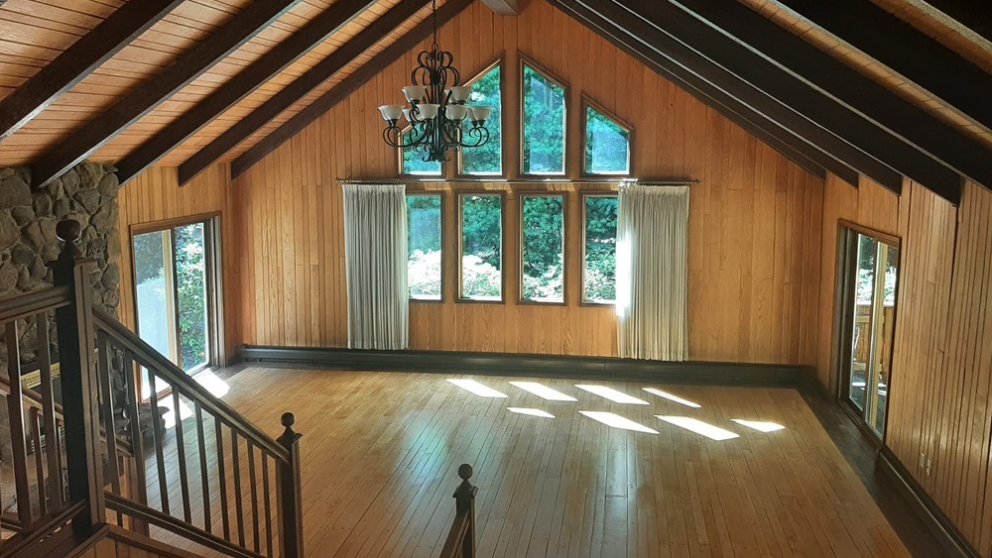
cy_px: 223
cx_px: 489
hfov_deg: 66.1
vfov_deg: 40.0
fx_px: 763
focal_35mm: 29
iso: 64
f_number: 1.7
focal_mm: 3.93
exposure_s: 1/60
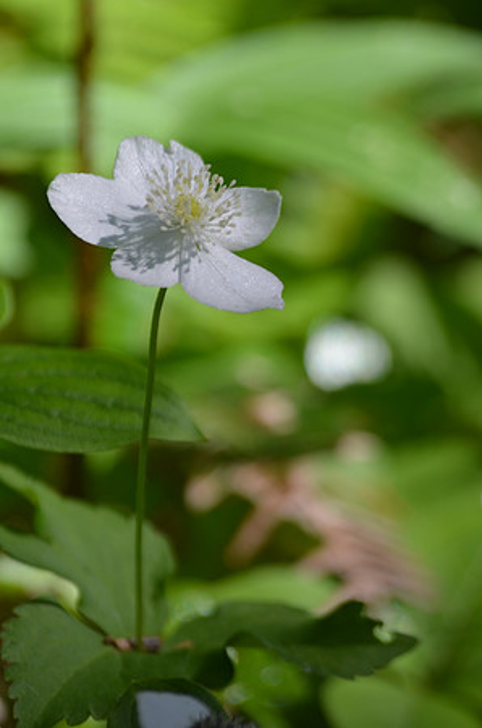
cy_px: 364
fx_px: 9079
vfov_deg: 4.6
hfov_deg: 3.0
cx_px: 241
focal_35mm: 450
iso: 320
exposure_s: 1/125
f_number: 8
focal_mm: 300
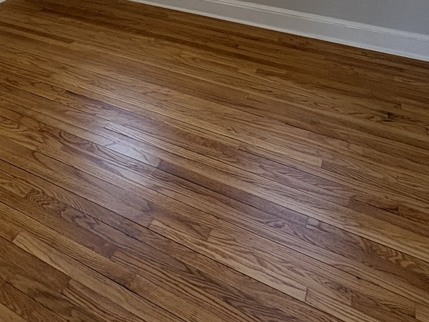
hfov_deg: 49.2
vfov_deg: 32.1
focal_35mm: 37
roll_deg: +0.4
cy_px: -64
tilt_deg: -12.8
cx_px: 140
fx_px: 458
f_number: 2.2
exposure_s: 1/120
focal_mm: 2.22
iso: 125
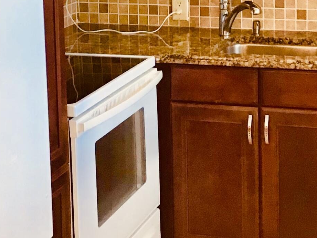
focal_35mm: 101
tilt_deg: -7.4
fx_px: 925
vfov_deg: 14.3
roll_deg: +0.4
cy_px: -30
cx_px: 203
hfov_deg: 19.4
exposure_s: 1/30
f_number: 2.4
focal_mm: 3.3
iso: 80
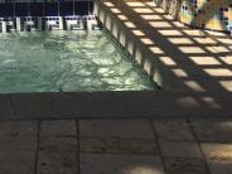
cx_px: -19
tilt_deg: +1.8
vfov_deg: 10.9
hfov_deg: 15.3
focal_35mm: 126
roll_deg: +1.4
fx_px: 844
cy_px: -155
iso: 25
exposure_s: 1/1972
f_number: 2.2
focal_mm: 4.15
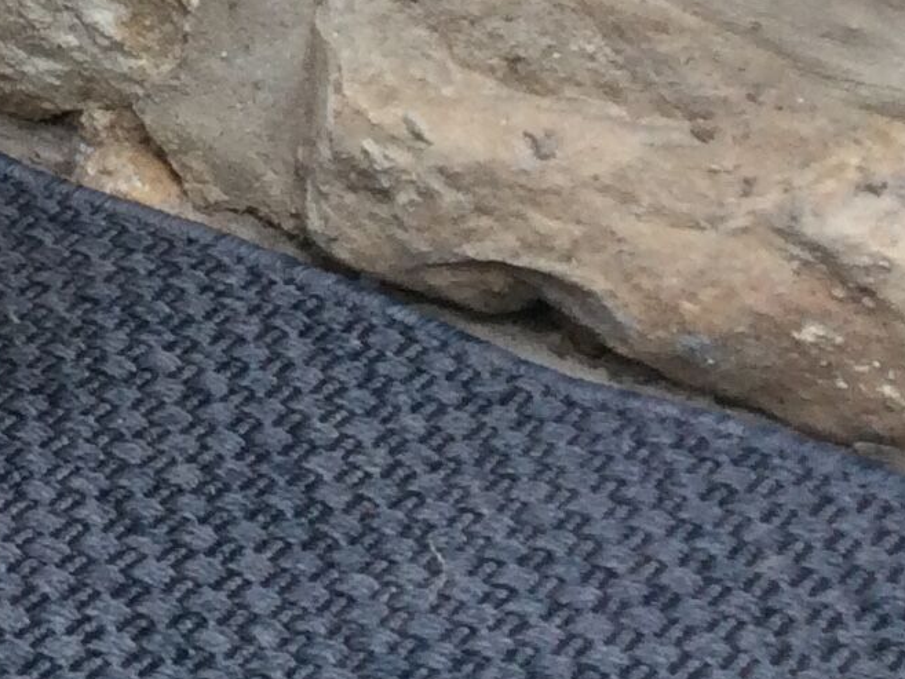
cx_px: -698
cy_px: -172
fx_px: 3295
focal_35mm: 126
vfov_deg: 11.5
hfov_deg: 14.0
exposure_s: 1/33
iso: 32
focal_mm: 3.3
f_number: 2.4
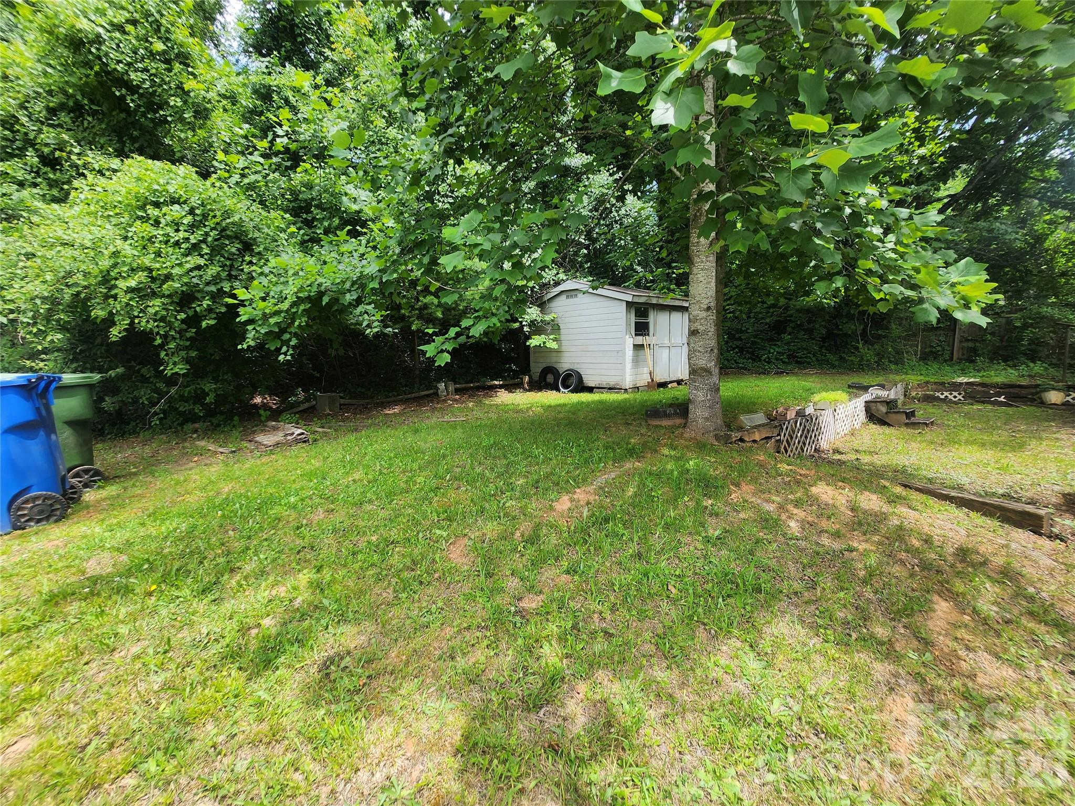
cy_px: 403
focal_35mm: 13
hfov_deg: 106.2
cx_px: 538
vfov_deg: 89.9
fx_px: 404
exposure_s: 1/265
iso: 32
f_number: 2.2
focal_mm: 1.74
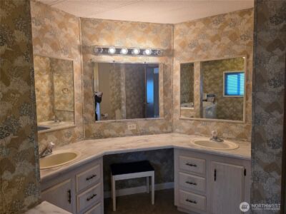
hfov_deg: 73.9
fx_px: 190
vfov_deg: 58.9
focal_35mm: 23
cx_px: 143
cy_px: 107
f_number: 1.7
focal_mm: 6.3
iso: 250
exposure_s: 1/120
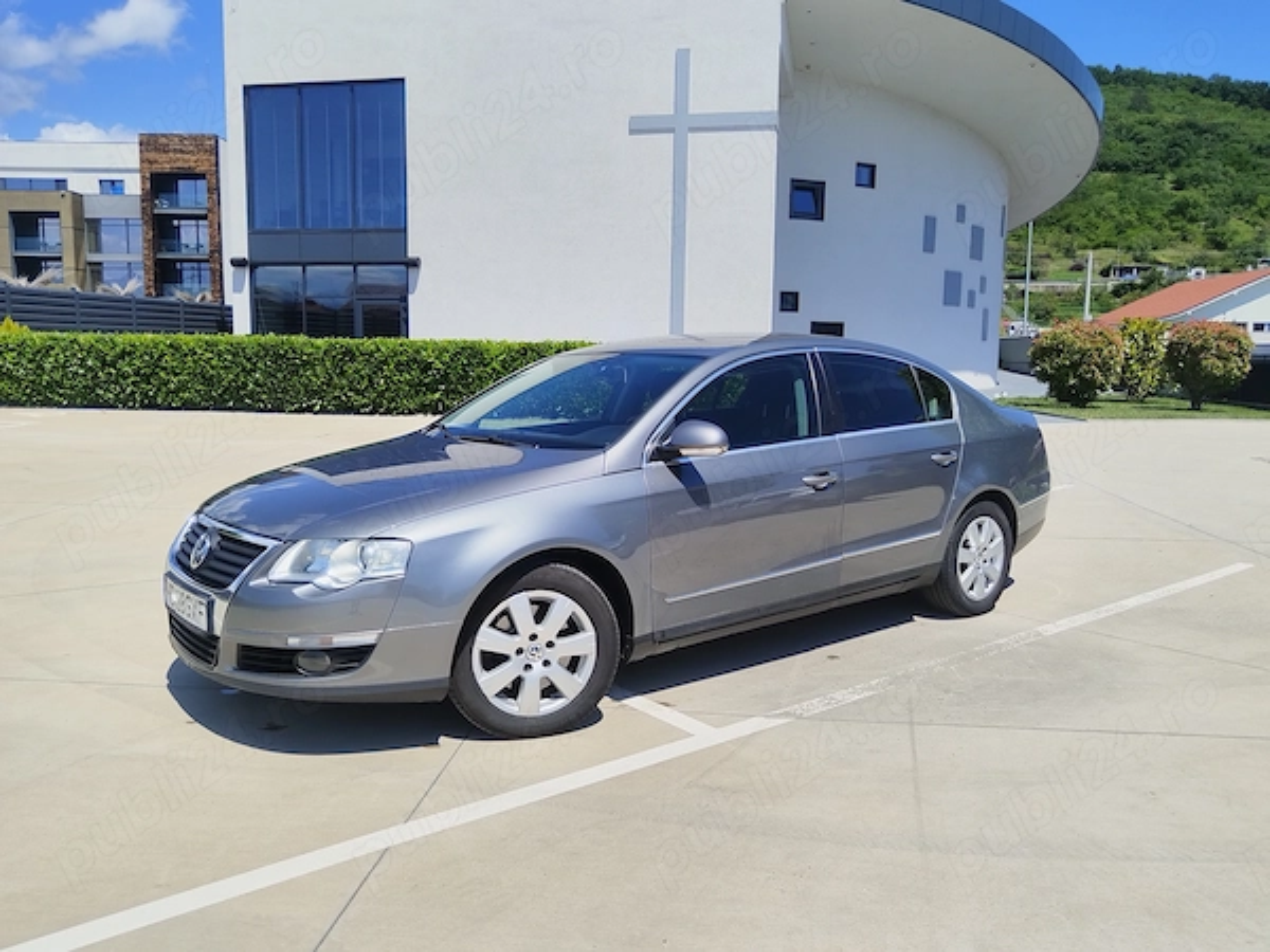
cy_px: 476
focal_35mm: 26
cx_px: 635
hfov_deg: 67.3
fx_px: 954
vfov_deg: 53.1
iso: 100
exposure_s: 1/1151
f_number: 1.9
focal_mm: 4.95
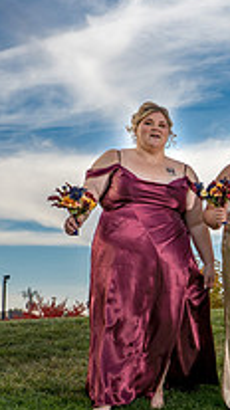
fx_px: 1120
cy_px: 312
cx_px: 537
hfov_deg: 10.3
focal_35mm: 103
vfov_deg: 20.6
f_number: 6.3
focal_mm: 35
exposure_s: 1/250
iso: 100
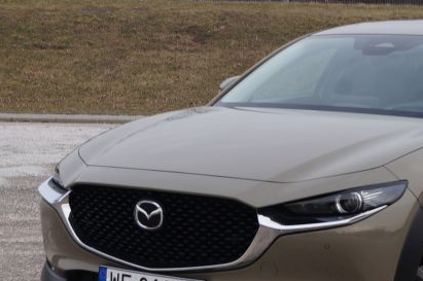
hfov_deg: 18.1
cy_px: 135
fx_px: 1314
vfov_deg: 12.2
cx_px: 361
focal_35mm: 112
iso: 100
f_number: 10
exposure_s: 1/100
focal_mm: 30
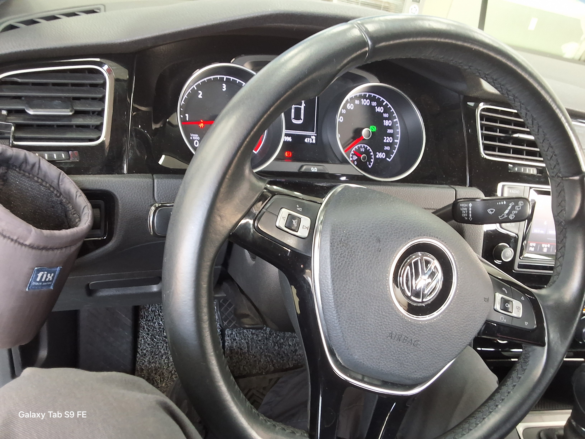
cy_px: 220
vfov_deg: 49.7
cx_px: 292
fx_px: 473
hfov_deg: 63.4
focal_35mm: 28
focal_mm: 2.91
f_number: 1.9
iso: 125
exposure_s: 1/40
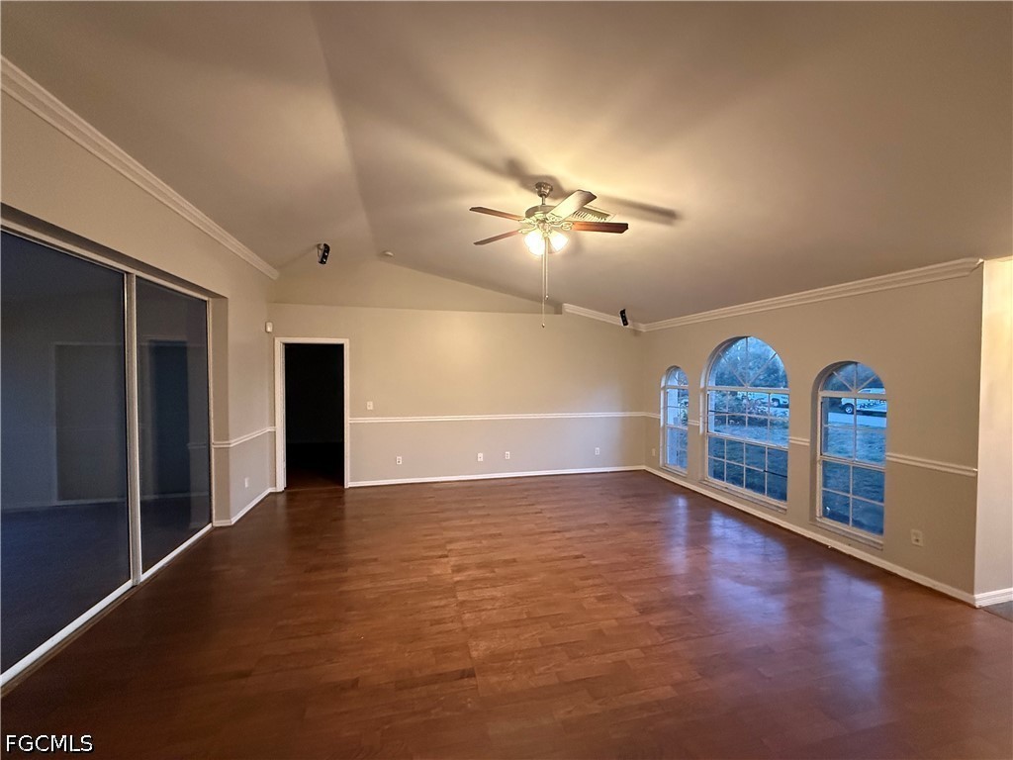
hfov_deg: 102.1
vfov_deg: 85.7
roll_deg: +0.8
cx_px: 506
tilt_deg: -1.4
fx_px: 410
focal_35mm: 14
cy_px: 380
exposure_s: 1/60
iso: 1000
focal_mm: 2.22
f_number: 2.2
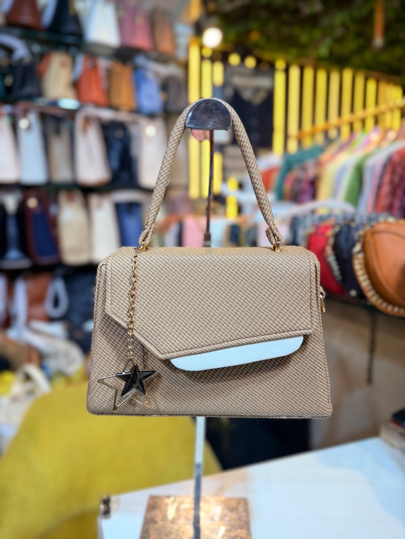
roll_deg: -0.8
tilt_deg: -8.1
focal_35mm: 24
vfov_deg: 71.6
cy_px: 270
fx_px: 374
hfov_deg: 56.8
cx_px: 202
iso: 80
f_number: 1.78
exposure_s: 1/100
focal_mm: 6.76
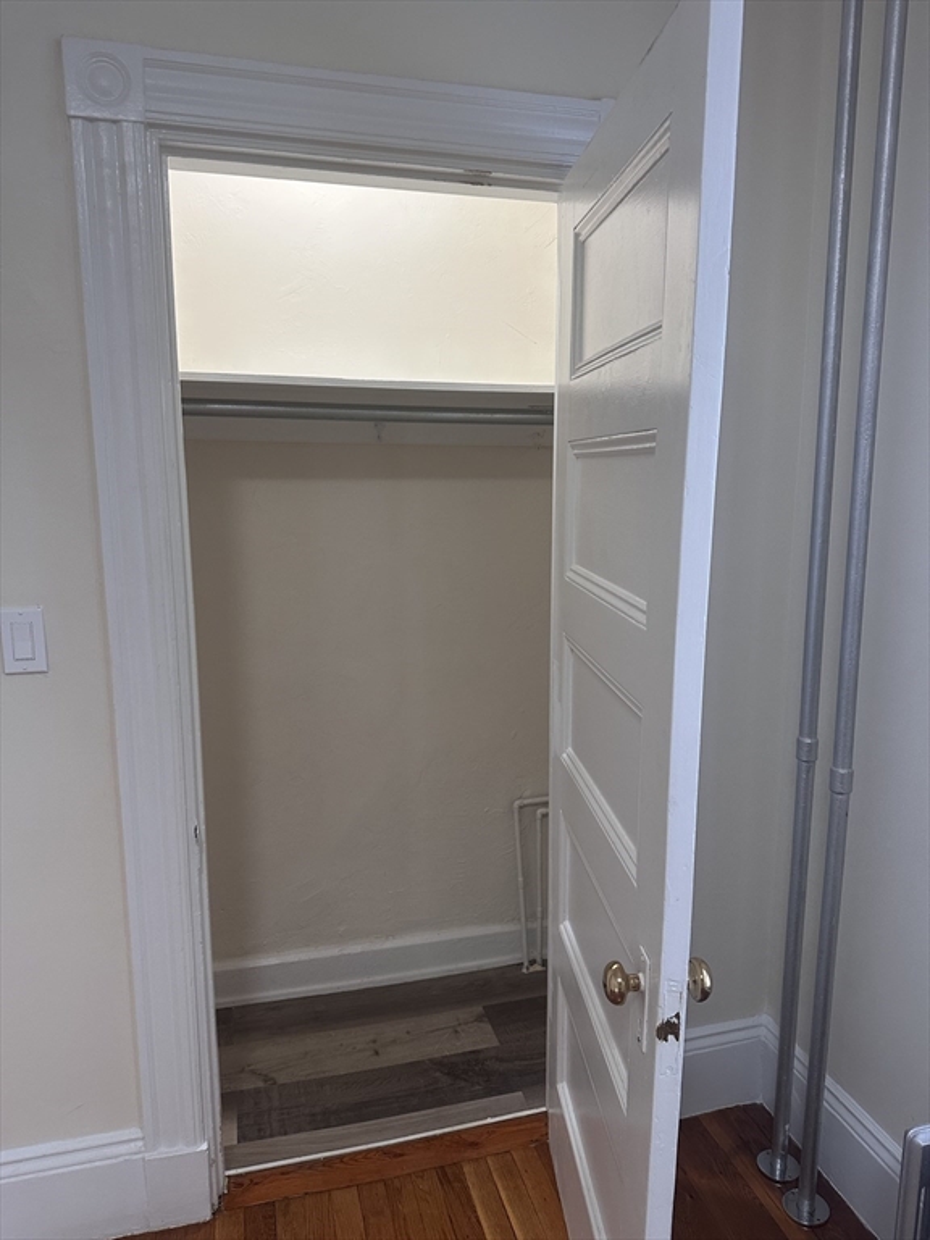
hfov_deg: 56.8
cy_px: 620
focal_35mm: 24
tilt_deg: -8.2
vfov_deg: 71.6
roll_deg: -0.5
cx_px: 465
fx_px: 860
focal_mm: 6.86
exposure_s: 1/120
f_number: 1.78
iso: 200
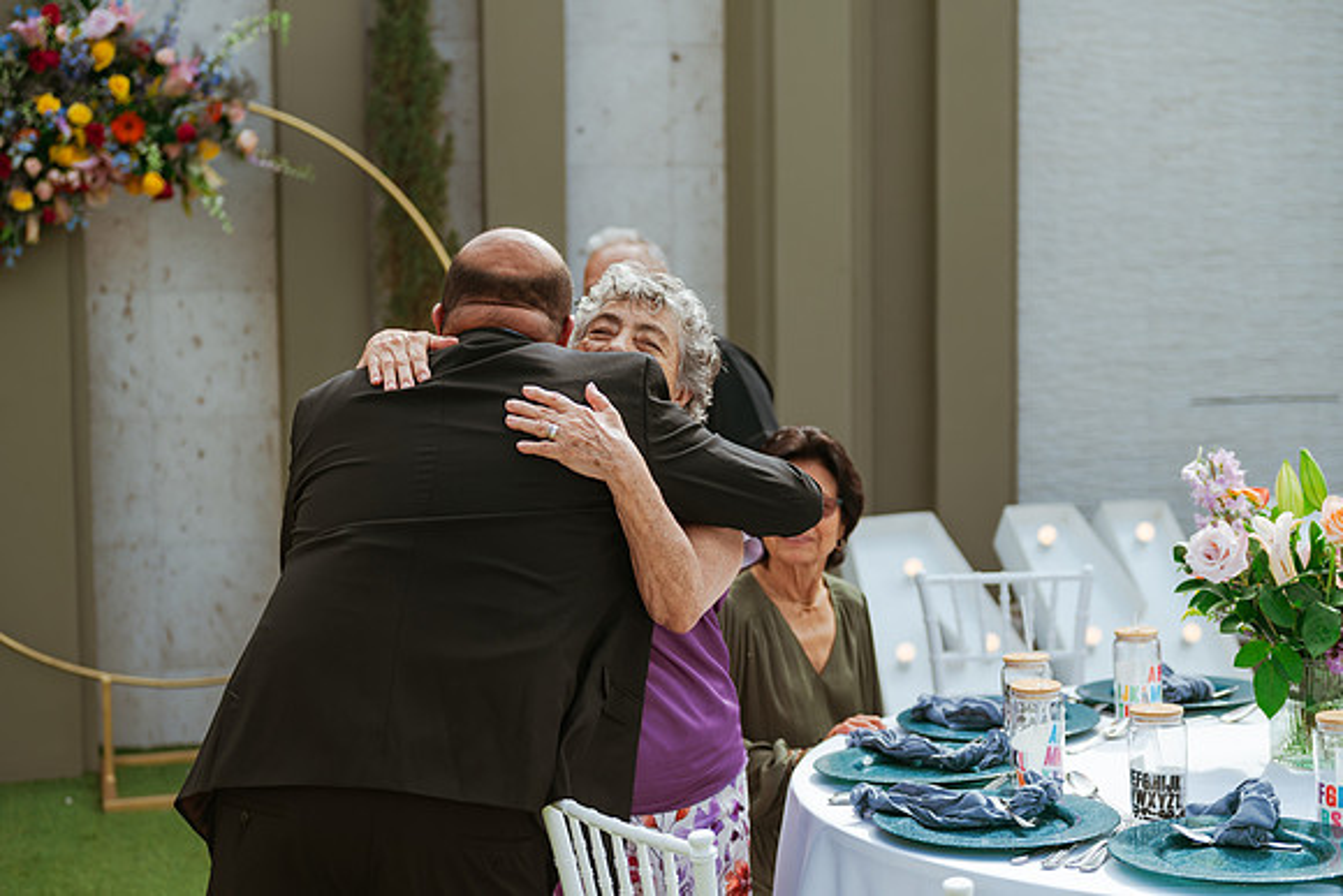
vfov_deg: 23.4
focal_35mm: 58
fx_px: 2164
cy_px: 448
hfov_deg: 34.5
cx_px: 672
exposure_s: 1/1000
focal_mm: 58
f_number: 2.8
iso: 100
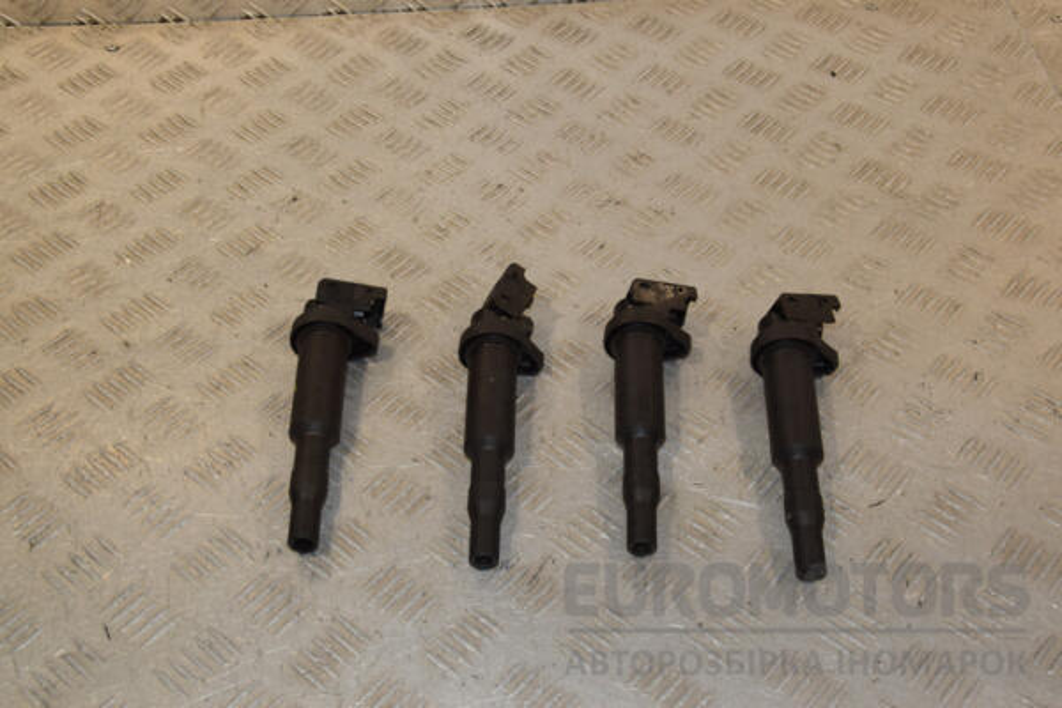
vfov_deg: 28.1
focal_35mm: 48
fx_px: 1416
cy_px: 354
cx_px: 531
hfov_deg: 41.1
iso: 800
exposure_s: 1/200
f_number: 8
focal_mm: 32
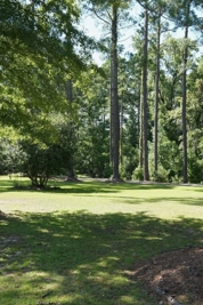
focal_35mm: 41
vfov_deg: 47.4
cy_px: 153
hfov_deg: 32.6
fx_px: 347
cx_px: 111
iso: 320
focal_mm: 27
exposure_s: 1/125
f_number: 8
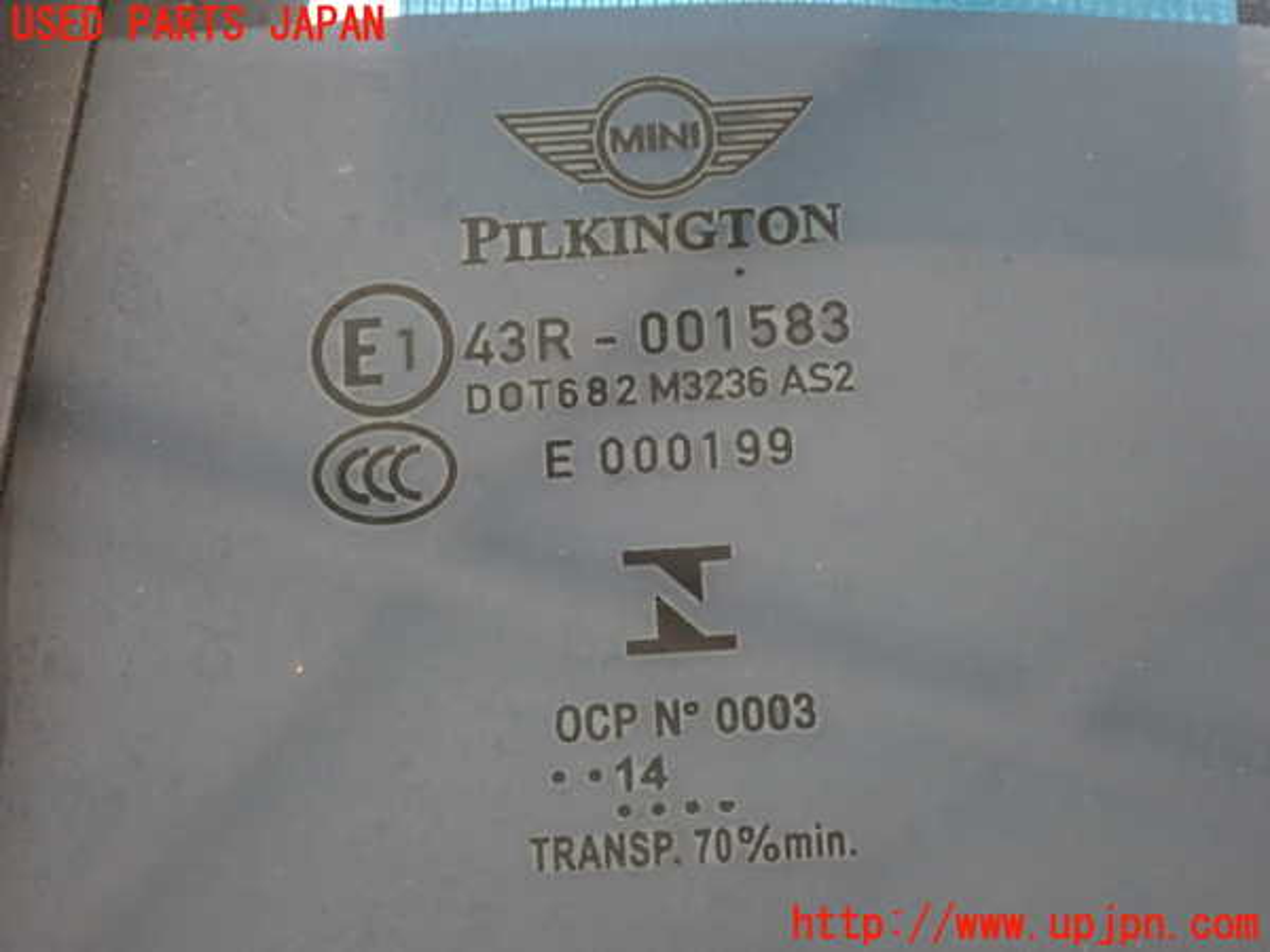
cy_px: 476
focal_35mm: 100
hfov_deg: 19.6
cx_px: 635
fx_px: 3669
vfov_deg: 14.8
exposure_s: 1/40
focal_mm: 18
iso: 800
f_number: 4.9
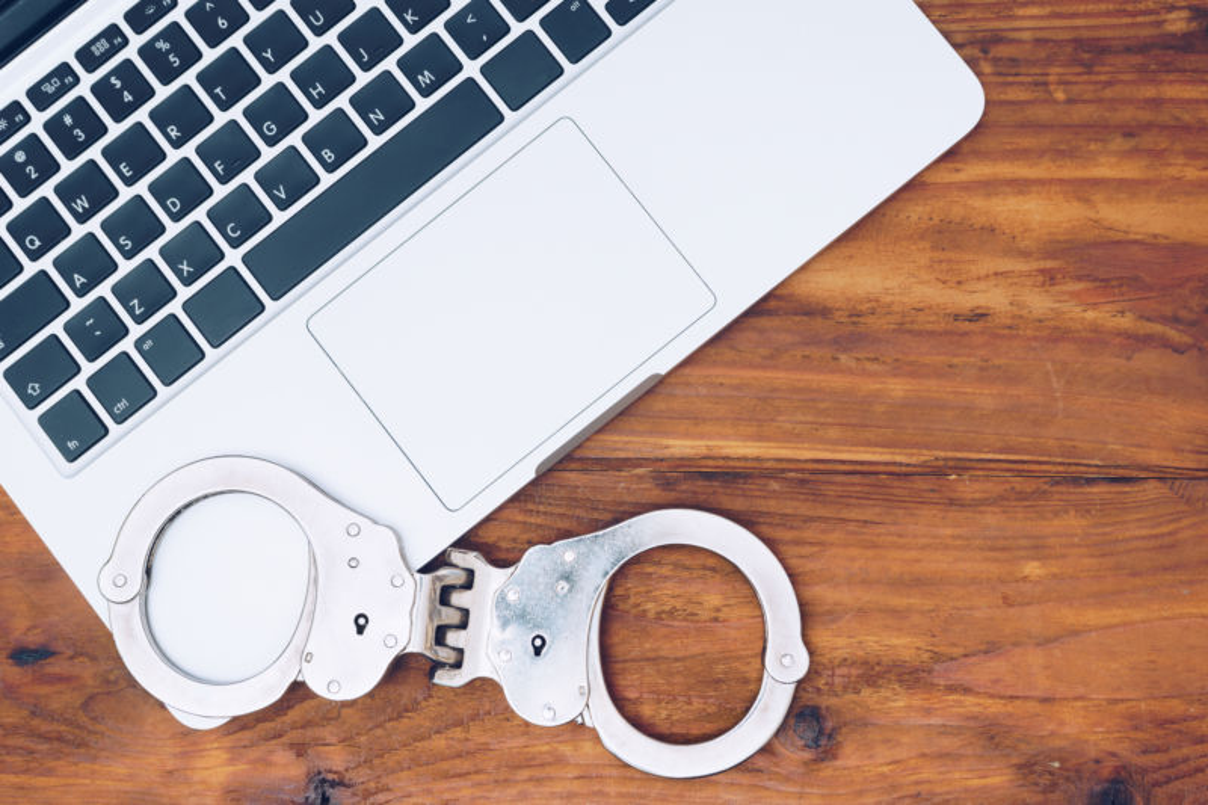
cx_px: 604
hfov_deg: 35.6
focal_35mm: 56
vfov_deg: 24.2
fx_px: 1879
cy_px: 402
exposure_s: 1/100
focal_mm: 56
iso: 100
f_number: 8
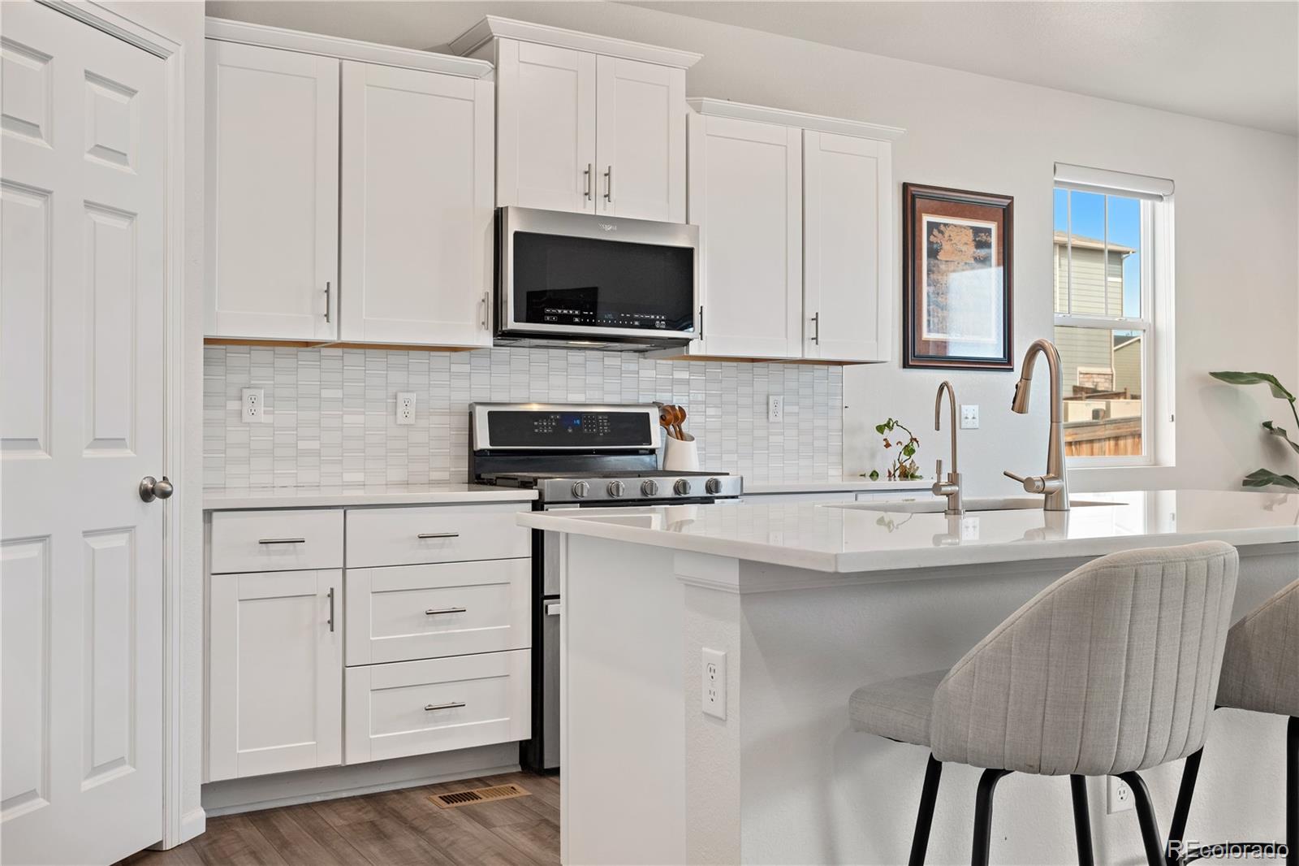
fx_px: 1217
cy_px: 433
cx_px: 650
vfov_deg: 39.1
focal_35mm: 34
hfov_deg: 56.2
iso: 400
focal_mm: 22.5
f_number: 8
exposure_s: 1/20
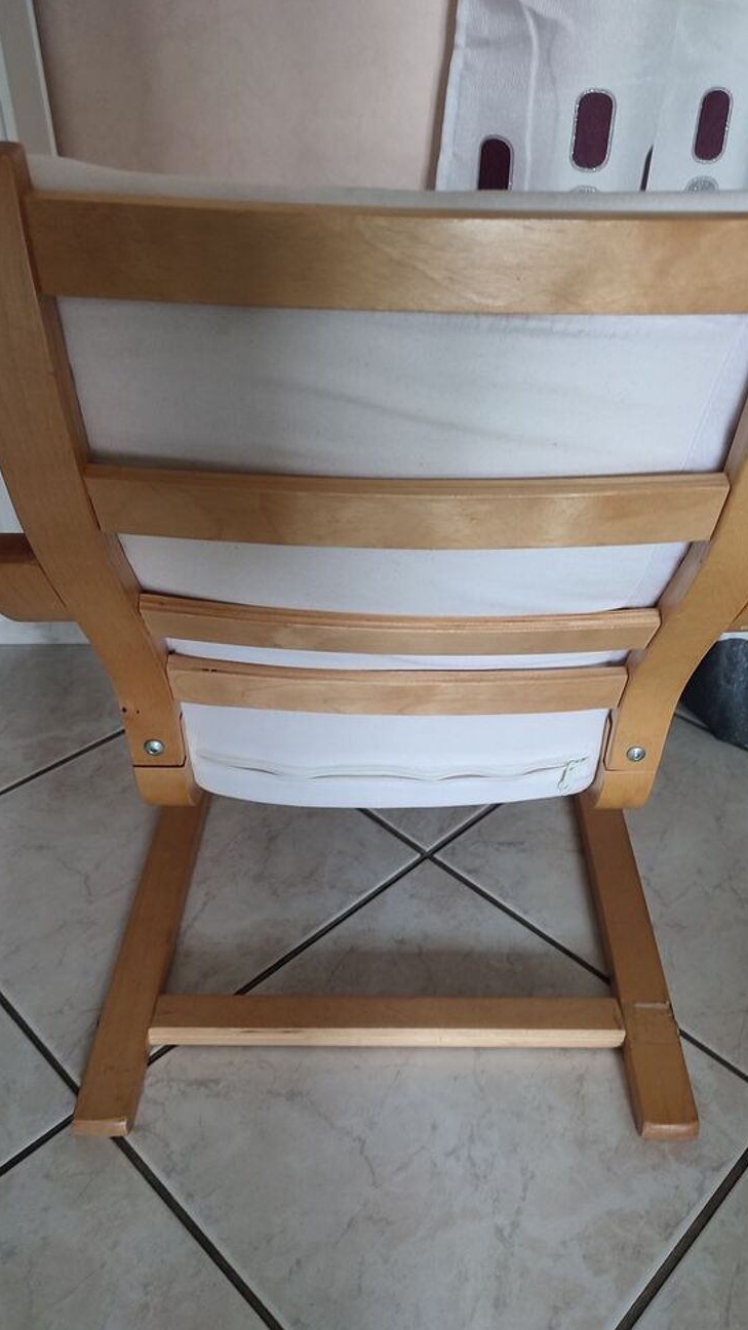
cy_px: 671
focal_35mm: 28
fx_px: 988
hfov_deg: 41.4
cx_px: 402
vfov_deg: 67.9
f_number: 1.9
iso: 847
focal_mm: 6.04
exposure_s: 1/25
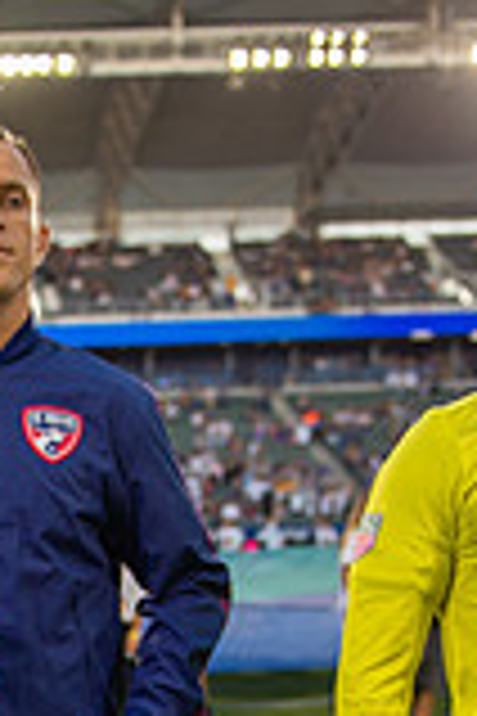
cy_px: 779
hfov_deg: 16.5
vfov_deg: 24.1
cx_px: -112
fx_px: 1570
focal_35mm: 79
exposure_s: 1/640
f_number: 2.8
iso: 560
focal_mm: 28
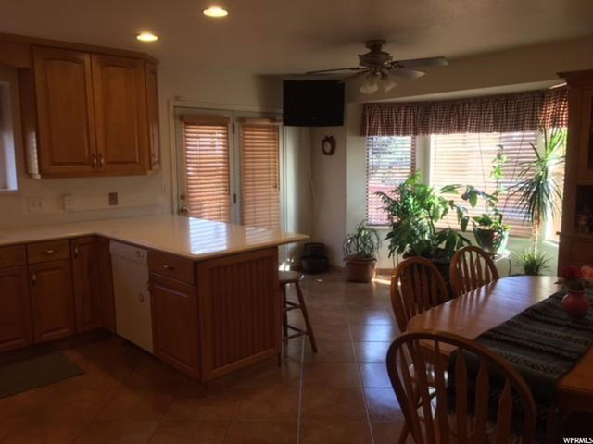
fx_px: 497
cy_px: 222
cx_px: 296
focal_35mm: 29
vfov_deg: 48.2
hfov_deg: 61.7
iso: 40
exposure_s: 1/60
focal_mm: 4.15
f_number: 2.2
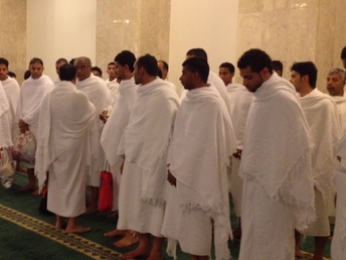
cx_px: 139
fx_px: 580
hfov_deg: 33.1
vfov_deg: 25.2
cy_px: 113
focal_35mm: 58
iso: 250
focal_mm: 4.28
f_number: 2.4
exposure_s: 1/20
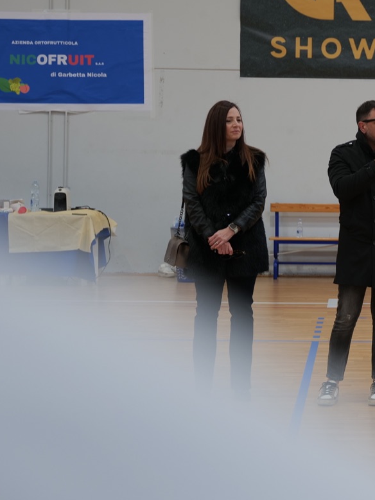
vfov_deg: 16.9
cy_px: 174
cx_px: 523
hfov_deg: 12.3
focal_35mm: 116
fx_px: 1676
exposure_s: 1/60
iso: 100
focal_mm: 47
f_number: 2.8
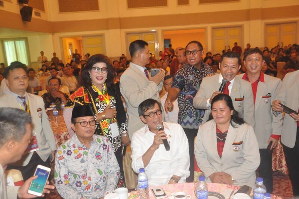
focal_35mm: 36
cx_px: 150
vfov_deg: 36.8
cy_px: 100
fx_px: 299
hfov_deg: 53.2
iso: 3200
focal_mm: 24
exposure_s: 1/60
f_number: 5.6
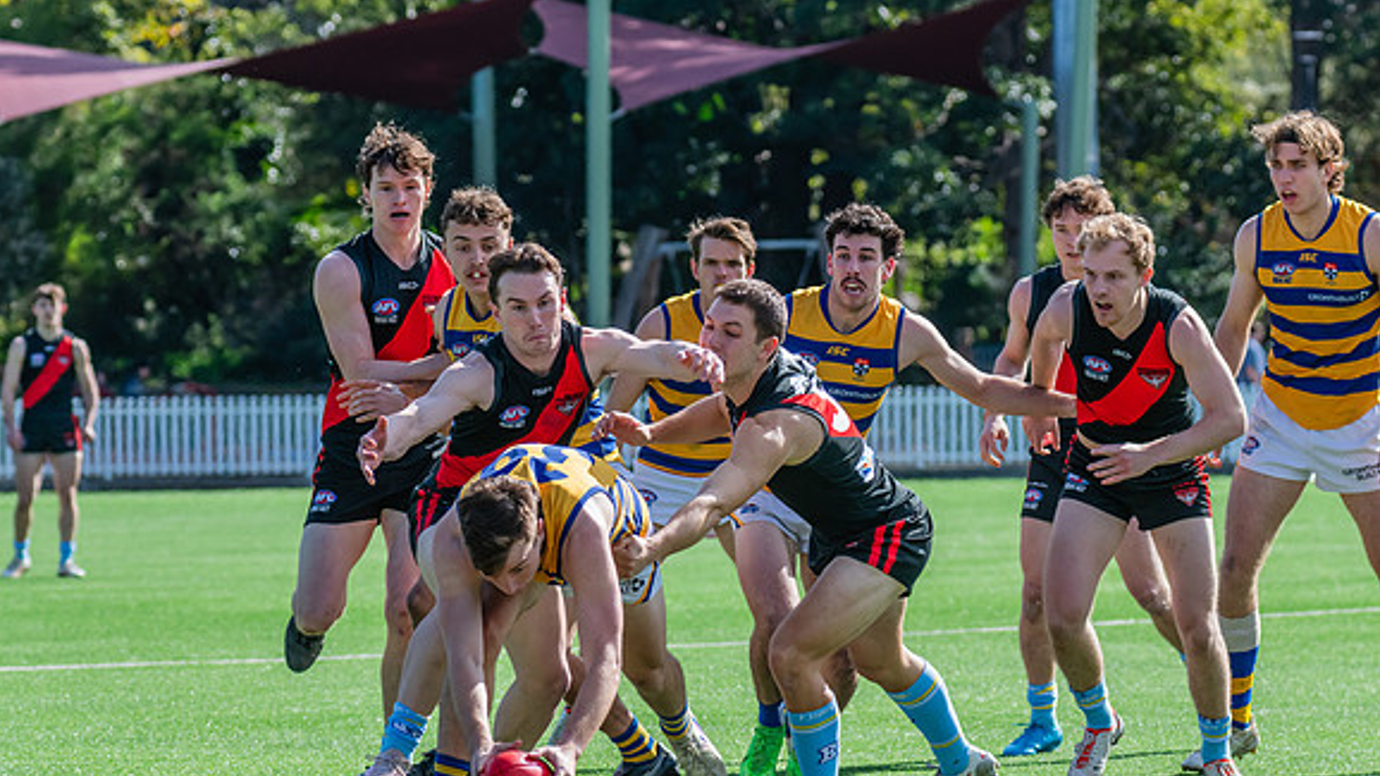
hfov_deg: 8.5
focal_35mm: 254
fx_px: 9294
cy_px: 438
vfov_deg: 4.8
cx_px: 690
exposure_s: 1/1000
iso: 800
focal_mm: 240
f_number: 9
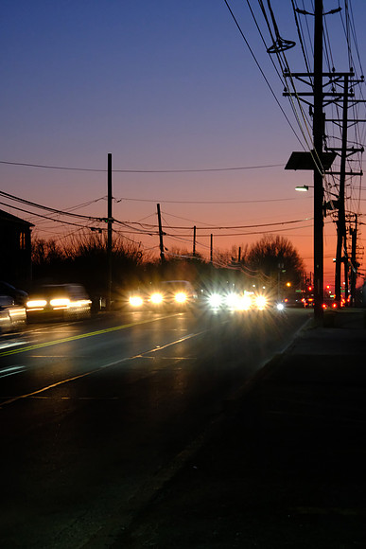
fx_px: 1265
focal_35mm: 83
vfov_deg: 24.5
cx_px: 183
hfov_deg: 16.5
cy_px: 274
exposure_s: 1/5
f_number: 16
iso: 3200
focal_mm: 55
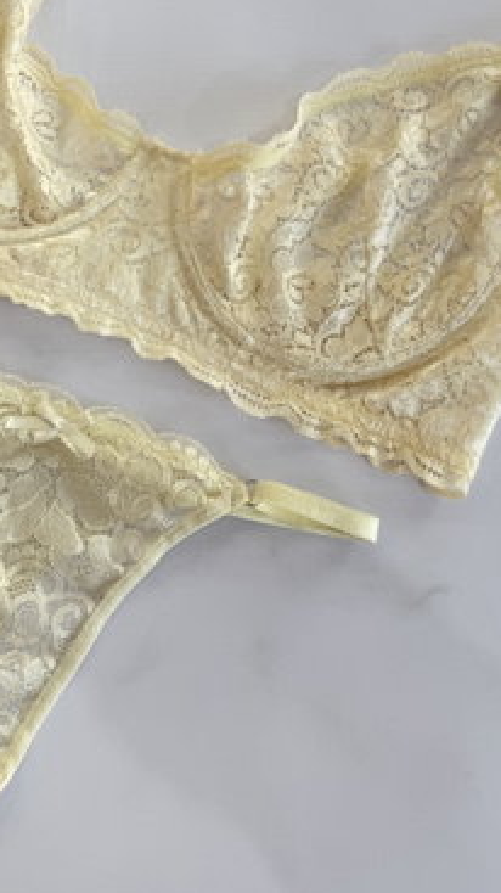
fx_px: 899
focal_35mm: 38
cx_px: 195
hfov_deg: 31.0
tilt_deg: -82.1
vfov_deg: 52.0
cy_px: 310
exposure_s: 1/121
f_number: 1.78
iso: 64
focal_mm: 6.76
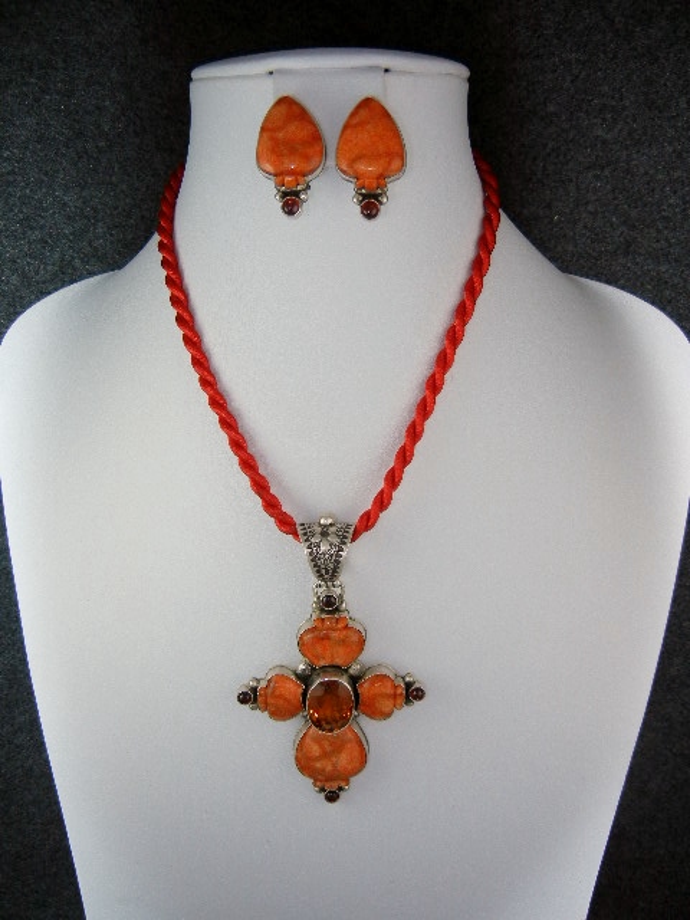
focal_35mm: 30
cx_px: 345
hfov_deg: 46.8
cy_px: 460
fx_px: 797
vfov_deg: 60.0
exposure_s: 1/40.3
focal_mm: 5.4
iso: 160
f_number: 3.5
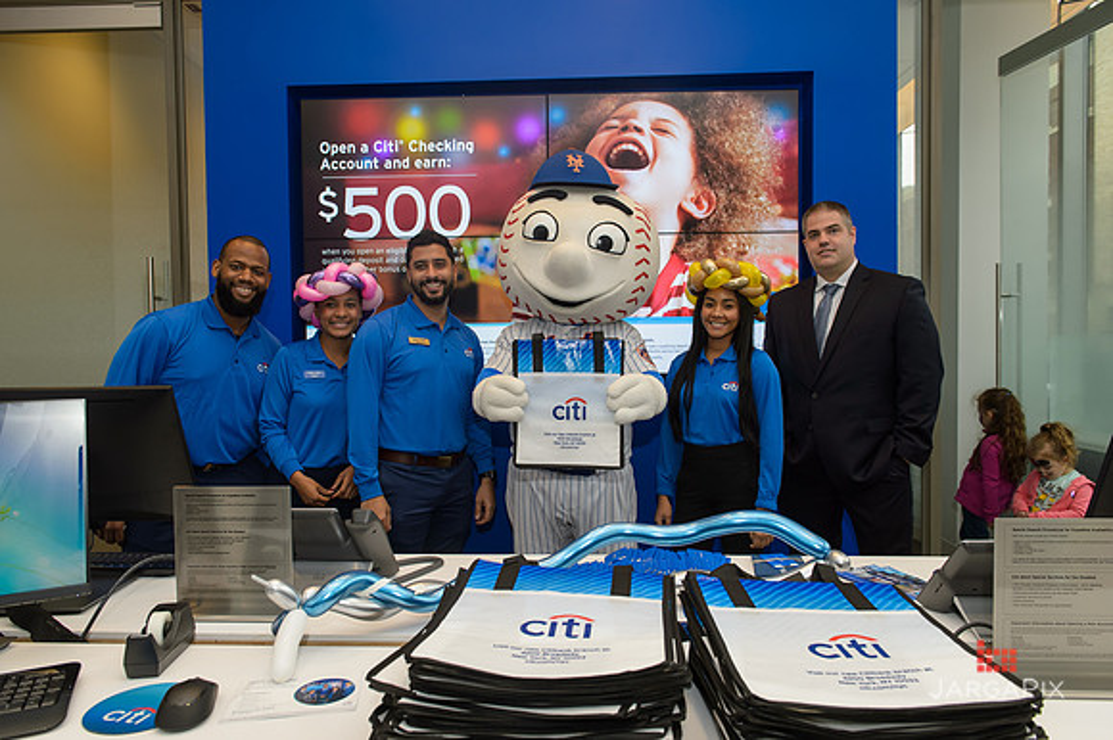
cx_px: 556
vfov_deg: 53.1
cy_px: 370
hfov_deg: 73.8
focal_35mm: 24
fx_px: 742
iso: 640
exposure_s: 1/100
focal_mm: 24
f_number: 5.6
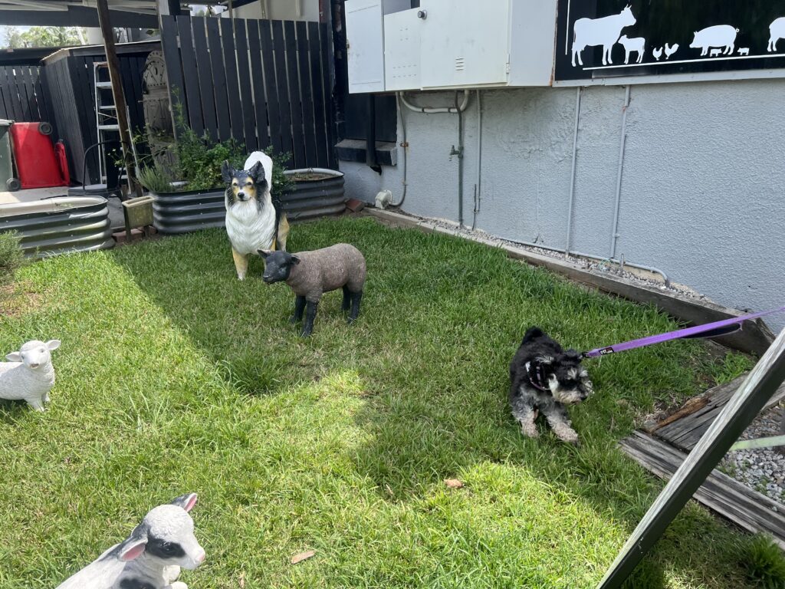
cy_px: 294
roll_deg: -0.8
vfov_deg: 53.1
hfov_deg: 67.3
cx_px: 392
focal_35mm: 26
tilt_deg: -22.7
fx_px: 590
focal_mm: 5.7
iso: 50
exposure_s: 1/1159
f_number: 1.5
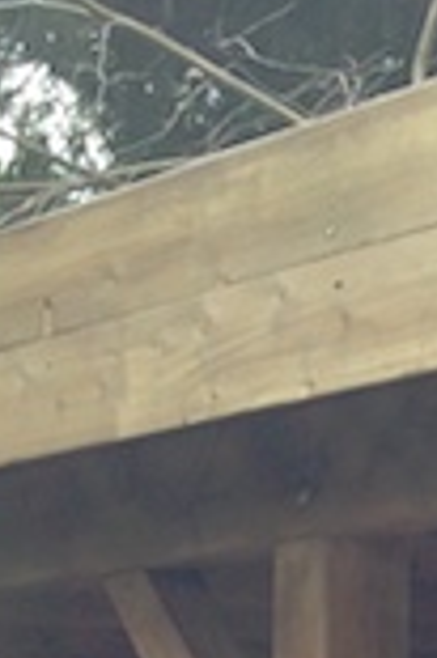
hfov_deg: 7.5
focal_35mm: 177
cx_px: 759
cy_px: 1061
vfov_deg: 11.1
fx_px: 3230
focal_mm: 4.12
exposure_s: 1/155
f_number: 2.4
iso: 50
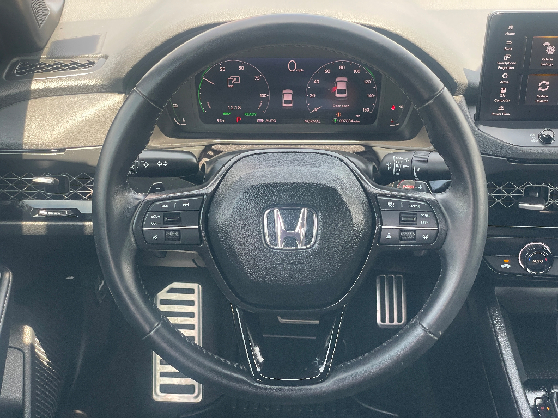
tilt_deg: -28.3
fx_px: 838
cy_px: 209
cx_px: 279
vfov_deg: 28.0
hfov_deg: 36.8
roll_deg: -1.3
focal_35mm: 52
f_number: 2
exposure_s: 1/122
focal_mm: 6
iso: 100
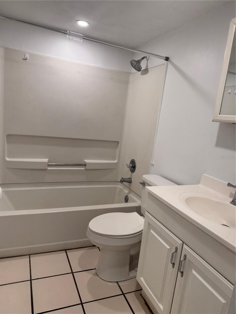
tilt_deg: -10.4
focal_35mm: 24
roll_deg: -6.5
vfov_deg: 71.6
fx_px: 218
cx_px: 118
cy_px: 157
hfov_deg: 56.8
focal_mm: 6.76
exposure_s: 1/120
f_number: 1.78
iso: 100
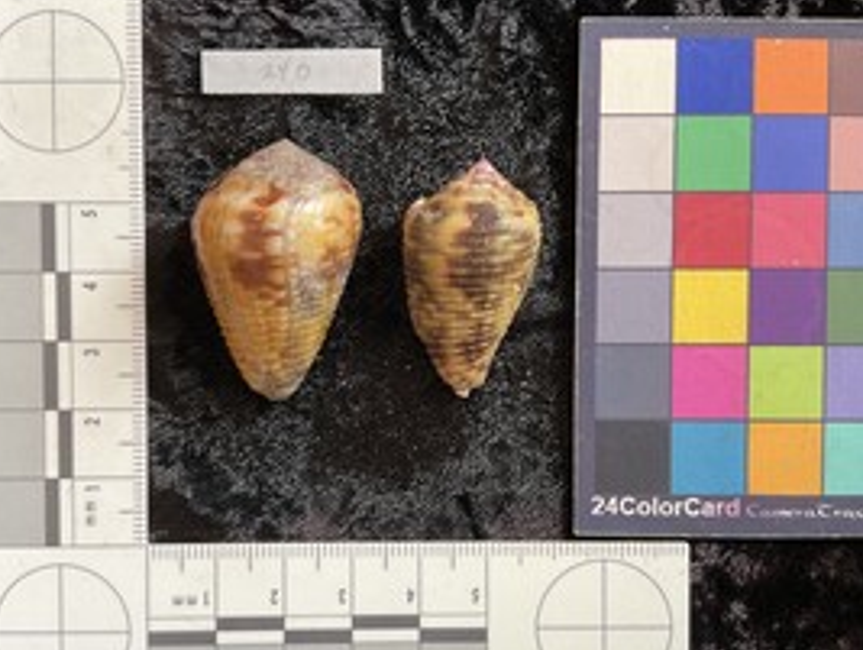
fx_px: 949
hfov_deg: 48.9
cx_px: 410
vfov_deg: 37.8
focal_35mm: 38
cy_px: 357
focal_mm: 3
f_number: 1.8
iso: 80
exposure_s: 1/60
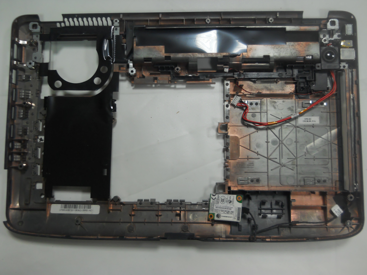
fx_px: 435
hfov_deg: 45.8
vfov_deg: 35.1
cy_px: 138
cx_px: 184
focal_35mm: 41
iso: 160
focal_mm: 6.72
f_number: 3.1
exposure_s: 1/30
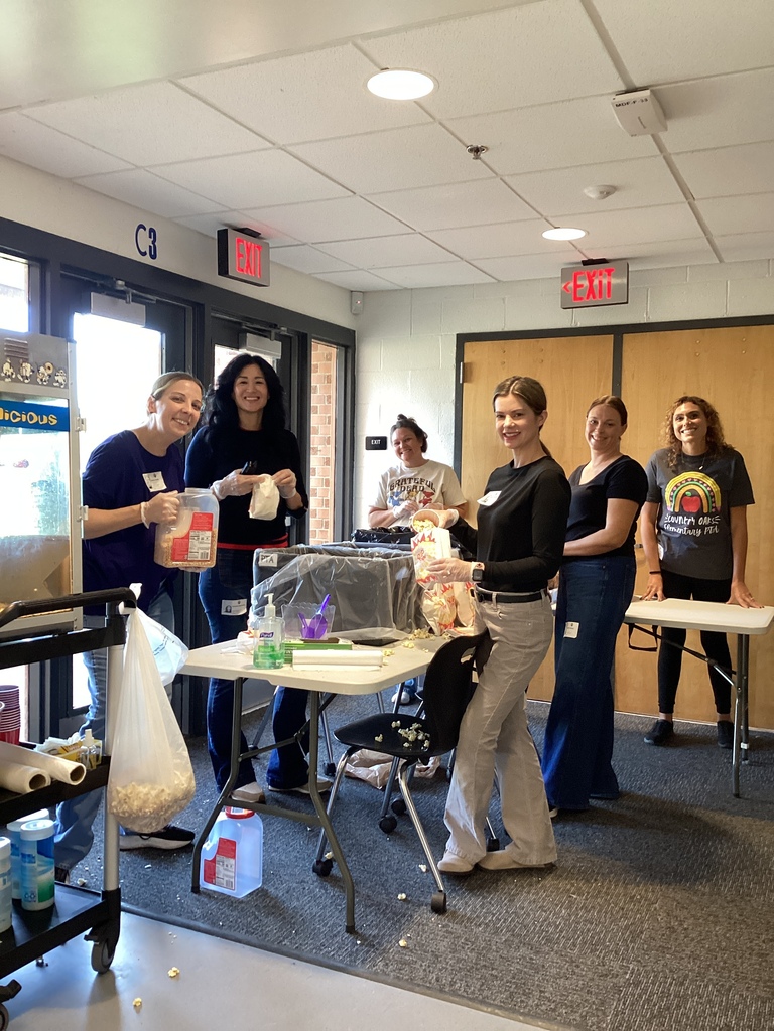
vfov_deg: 58.4
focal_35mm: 31
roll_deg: -1.4
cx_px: 387
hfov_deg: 45.4
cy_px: 516
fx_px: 924
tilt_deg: -3.3
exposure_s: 1/60
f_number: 2.4
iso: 200
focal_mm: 3.3
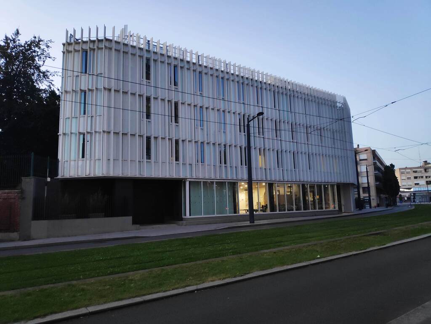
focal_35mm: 20
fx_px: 249
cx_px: 216
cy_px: 162
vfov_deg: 66.0
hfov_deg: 81.7
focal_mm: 3.94
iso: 371
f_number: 1.9
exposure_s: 1/50
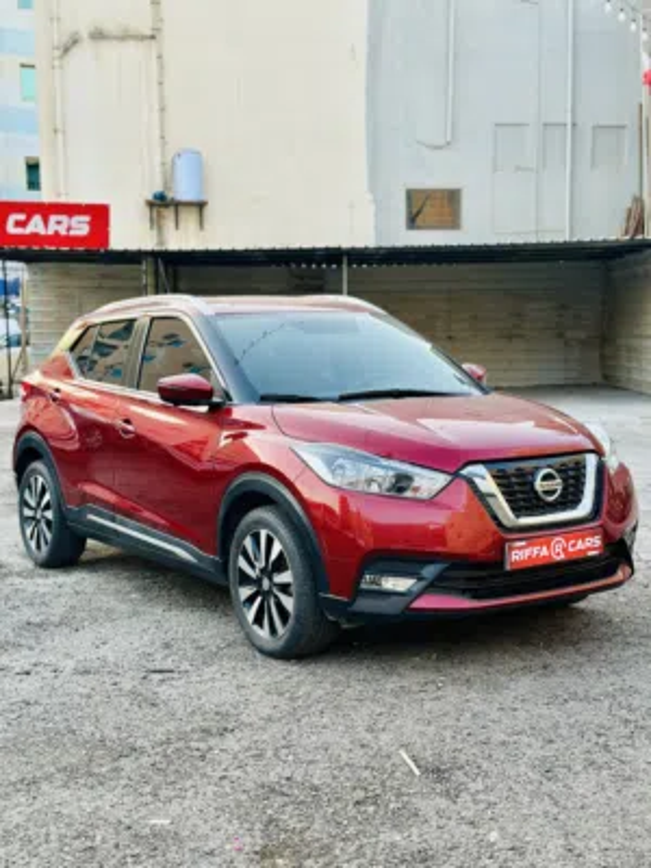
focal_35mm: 48
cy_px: 434
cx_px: 326
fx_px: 1204
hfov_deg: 30.3
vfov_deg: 39.7
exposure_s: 1/339
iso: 80
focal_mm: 6.86
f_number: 1.78
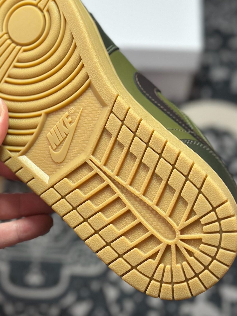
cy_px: 120
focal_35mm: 75
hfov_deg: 19.6
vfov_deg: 25.9
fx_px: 685
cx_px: 85
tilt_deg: -59.0
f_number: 1.78
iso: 80
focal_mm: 6.86
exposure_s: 1/903
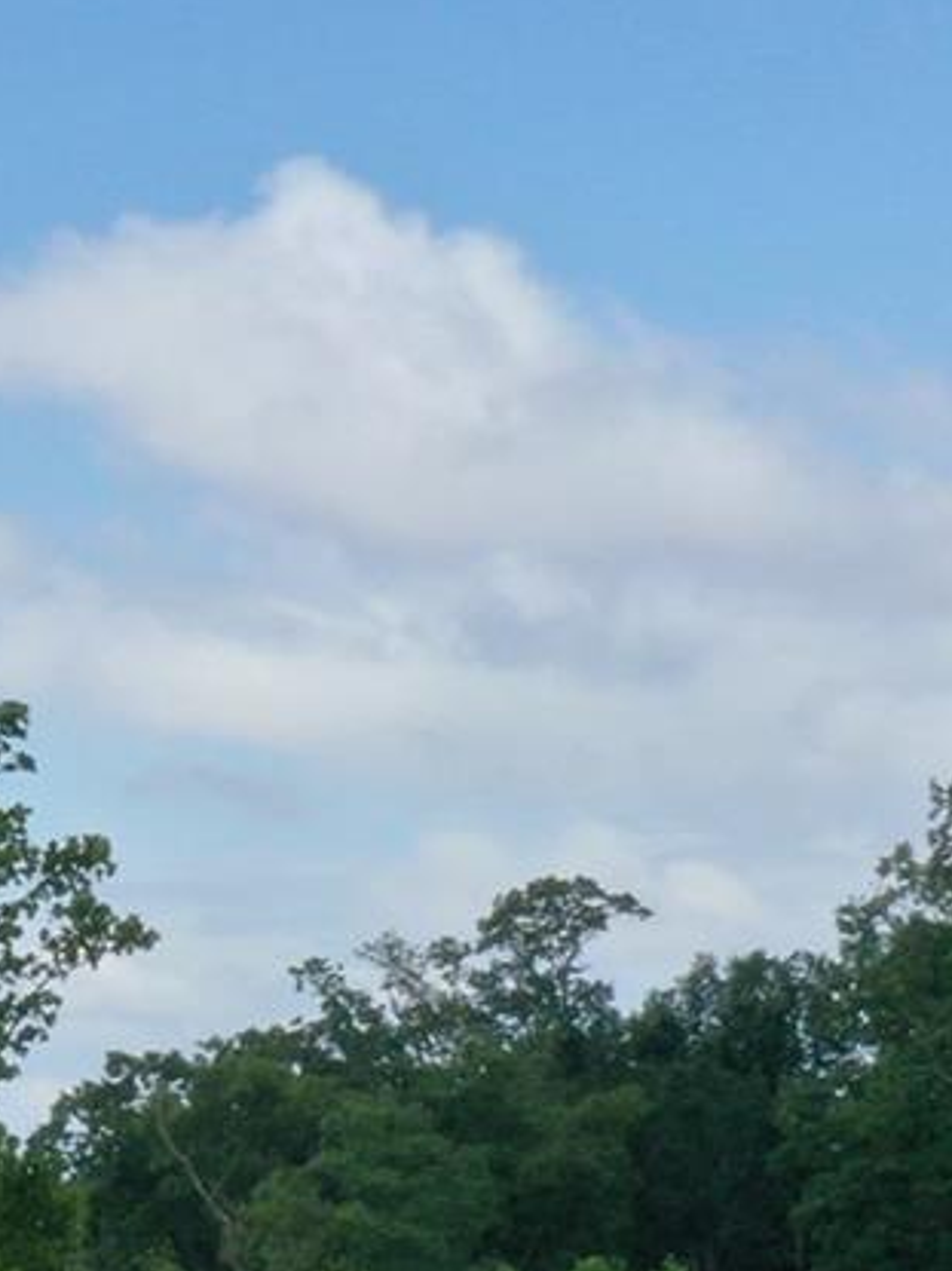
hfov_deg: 9.9
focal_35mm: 133
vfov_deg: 14.5
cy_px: 1331
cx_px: -1246
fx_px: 4879
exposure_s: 1/120
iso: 100
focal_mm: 10.26
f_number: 11
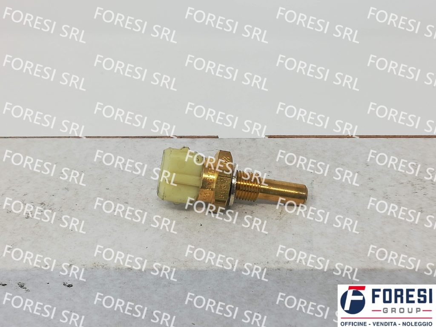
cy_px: 164
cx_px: 218
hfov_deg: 34.9
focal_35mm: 55
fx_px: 693
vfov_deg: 26.6
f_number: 2.2
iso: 50
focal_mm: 3.81
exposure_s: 1/100
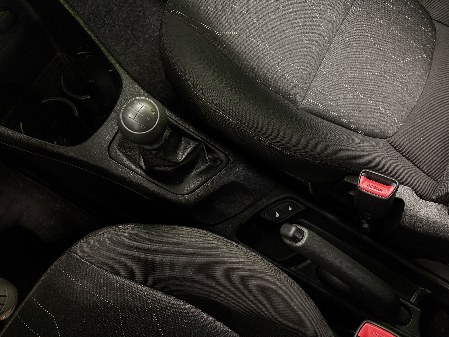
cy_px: 168
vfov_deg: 53.1
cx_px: 224
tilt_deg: -71.7
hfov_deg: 67.3
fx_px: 337
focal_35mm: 26
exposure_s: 1/33
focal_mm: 5.96
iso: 400
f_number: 1.6
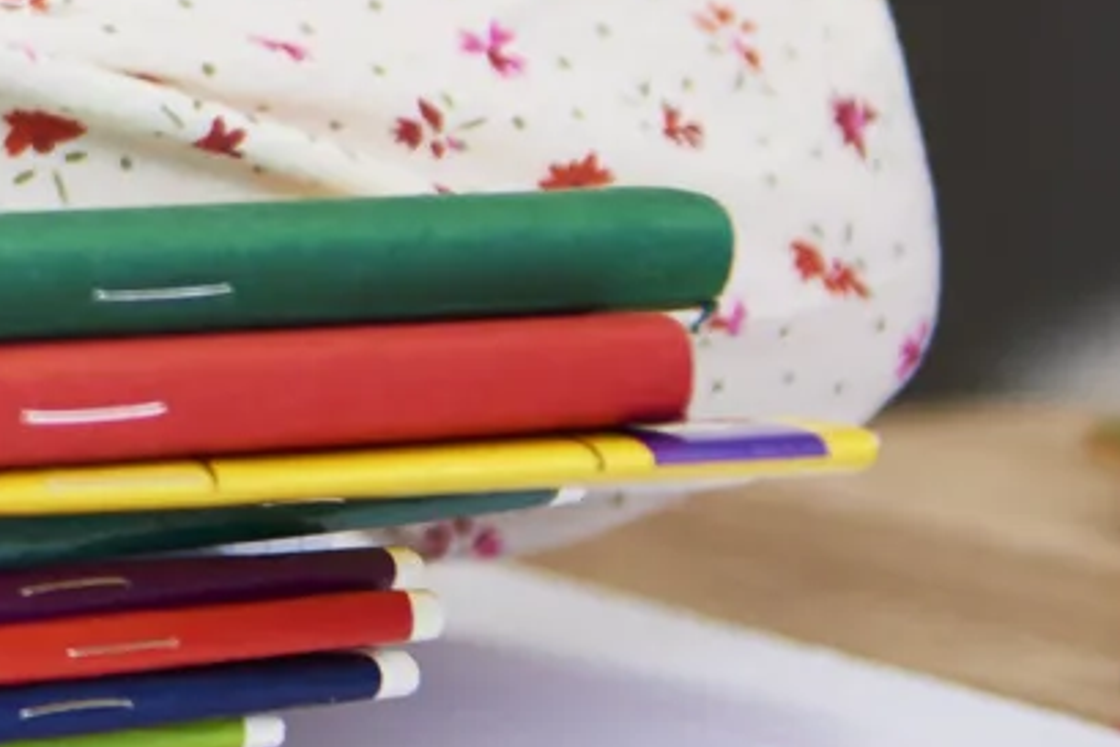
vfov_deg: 4.3
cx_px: -1380
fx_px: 9741
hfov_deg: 6.3
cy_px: -776
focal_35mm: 313
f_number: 2.8
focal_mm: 50
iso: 200
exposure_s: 1/160
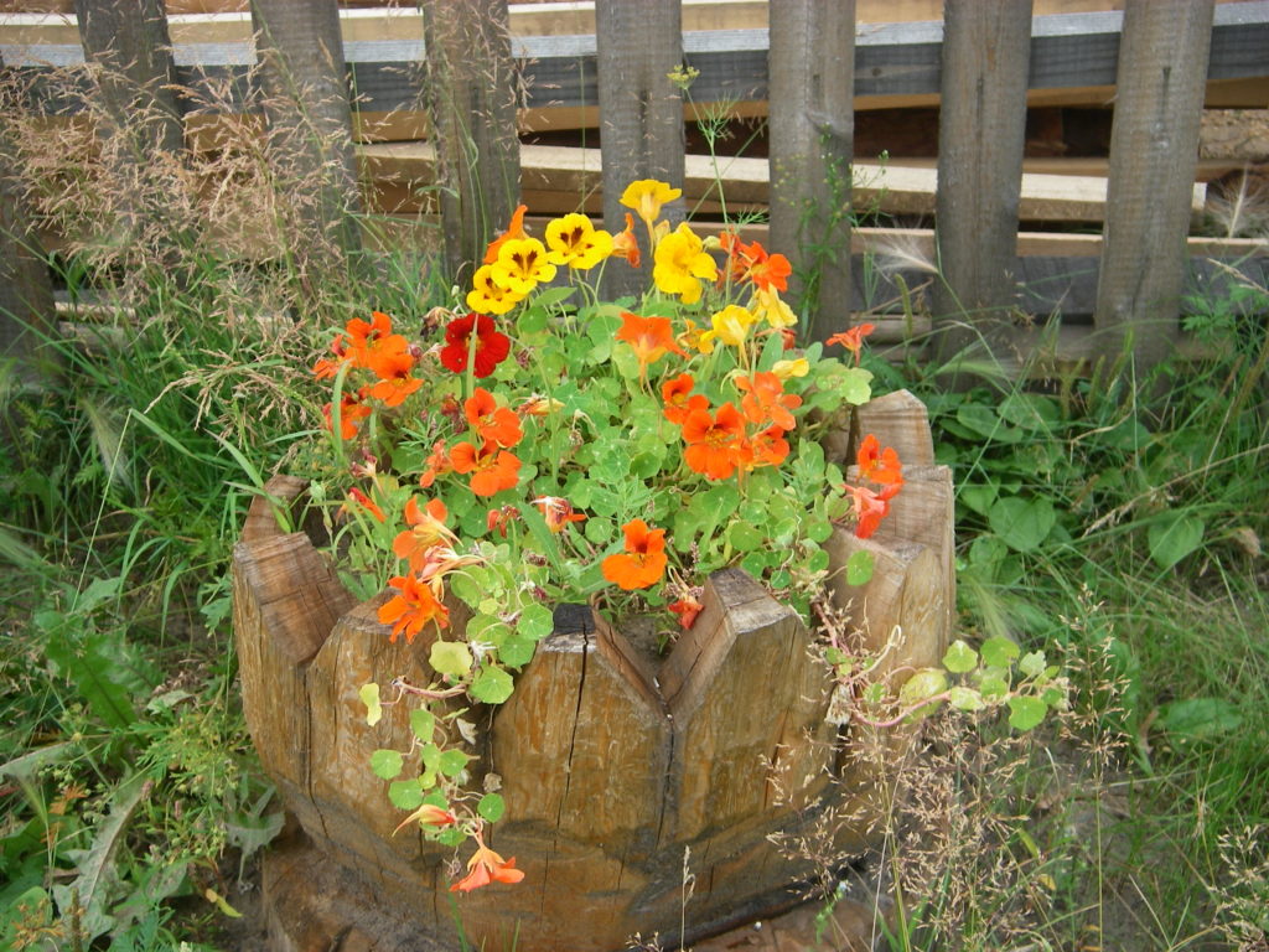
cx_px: 634
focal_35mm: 63
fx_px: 2310
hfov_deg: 30.7
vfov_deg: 23.3
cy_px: 476
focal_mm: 10.5
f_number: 3.7
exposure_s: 1/125
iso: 64
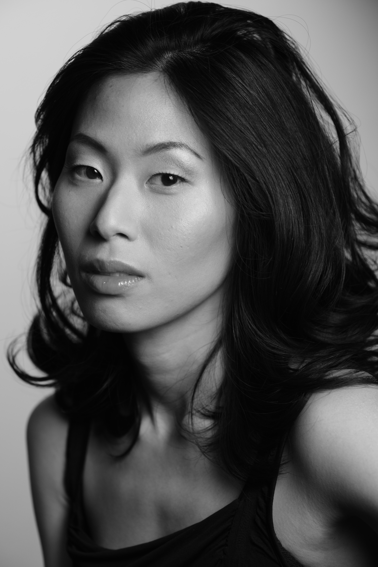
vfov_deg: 19.5
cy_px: 284
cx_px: 189
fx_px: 1654
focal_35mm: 105
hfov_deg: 13.0
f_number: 5
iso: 400
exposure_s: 1/250
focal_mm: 105
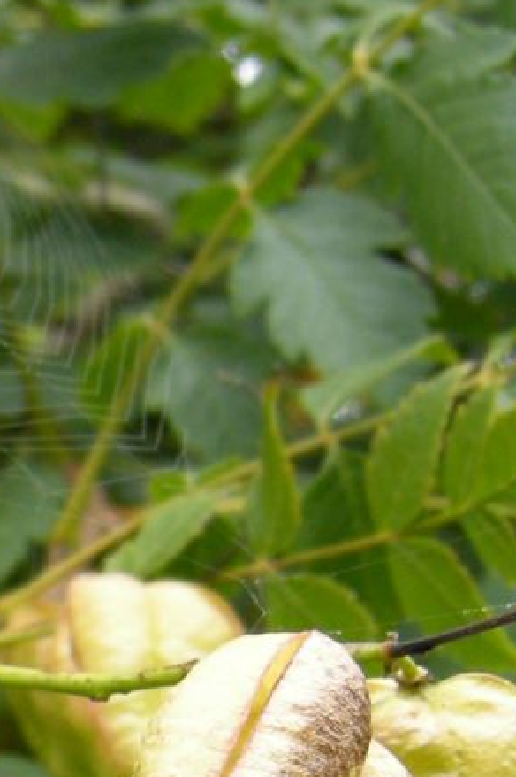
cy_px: 959
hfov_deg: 7.9
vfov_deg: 12.1
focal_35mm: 166
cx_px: -452
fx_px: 3574
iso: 110
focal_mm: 7.5
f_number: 2.7
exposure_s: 1/52.8
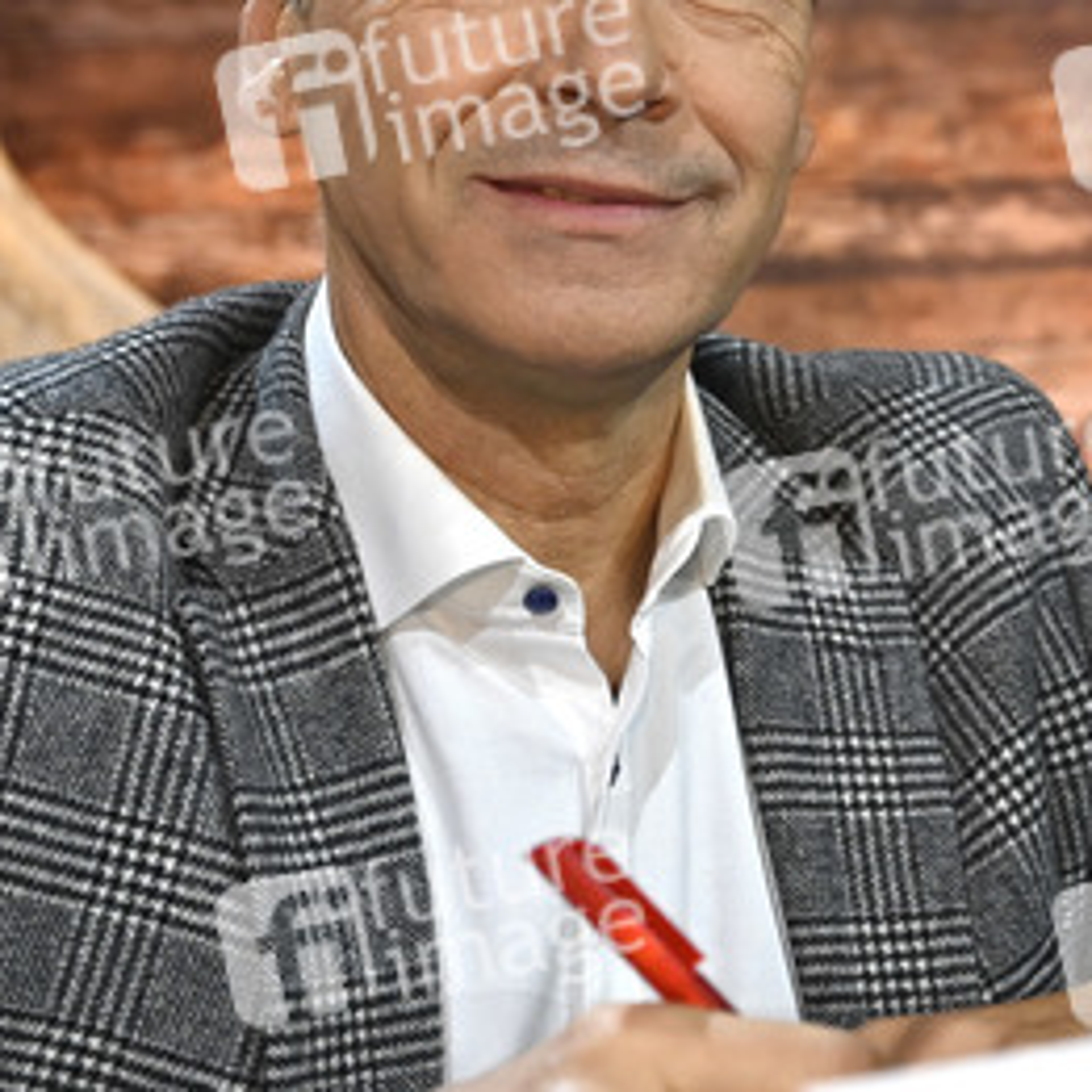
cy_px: 301
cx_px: 552
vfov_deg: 38.4
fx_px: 1535
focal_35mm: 43
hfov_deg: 39.2
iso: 800
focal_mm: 33
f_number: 4
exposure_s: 1/200
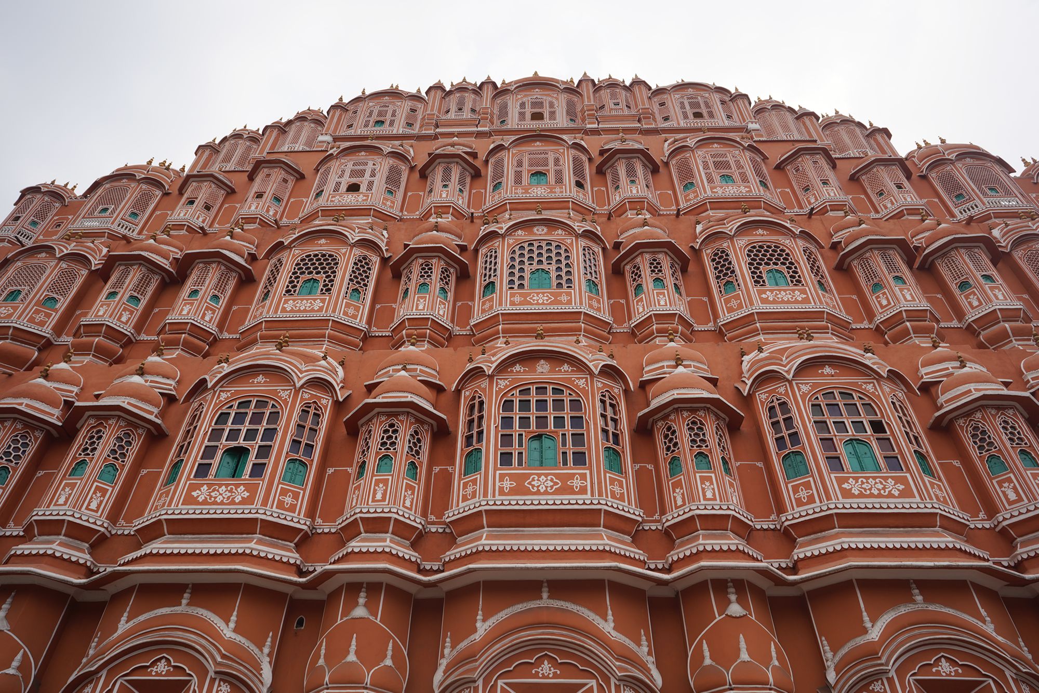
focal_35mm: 24
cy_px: 346
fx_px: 693
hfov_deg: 73.7
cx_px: 520
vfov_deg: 53.1
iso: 100
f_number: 7.1
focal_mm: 24
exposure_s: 1/100
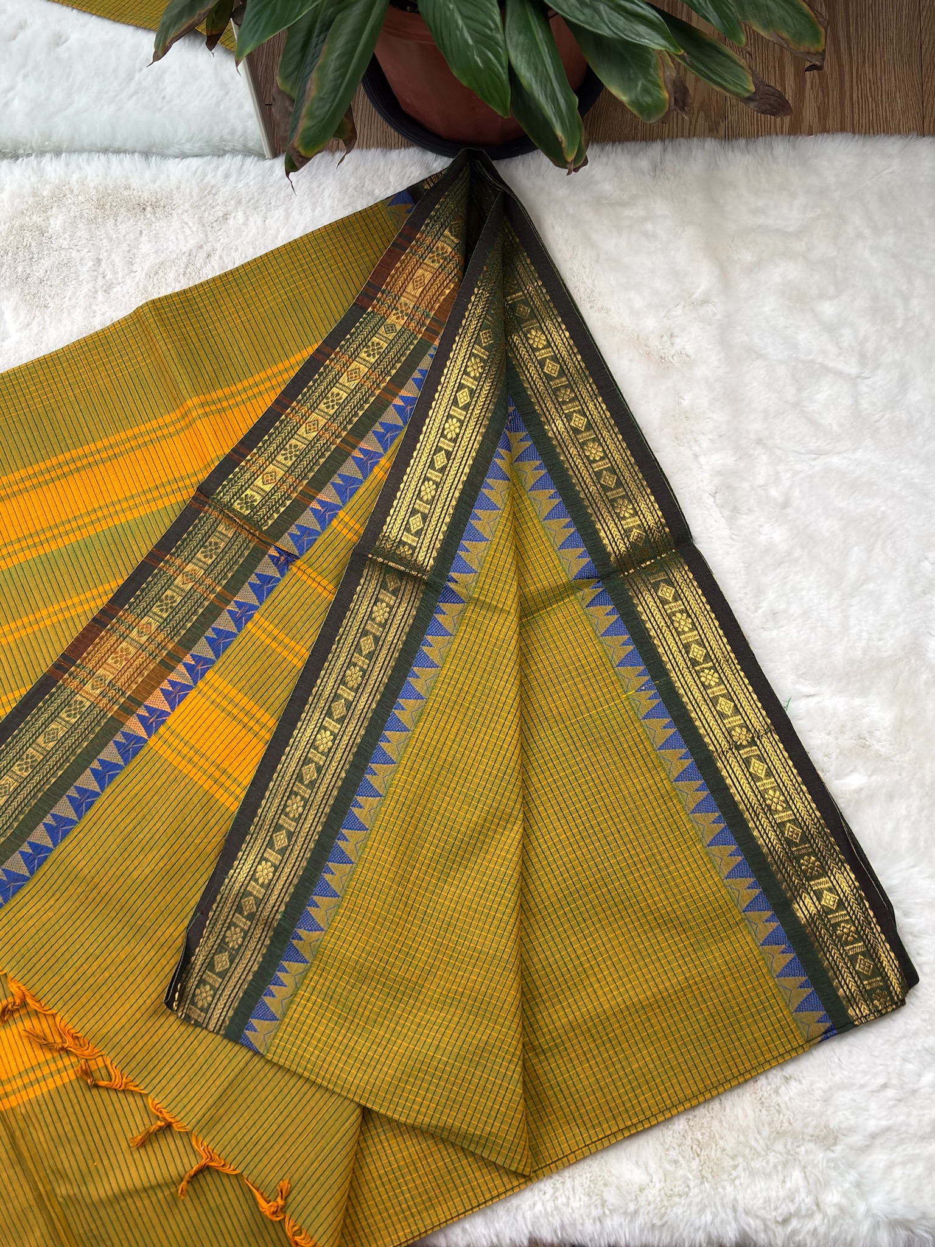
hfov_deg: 29.7
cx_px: 468
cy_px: 624
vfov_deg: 38.9
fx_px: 1765
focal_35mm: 49
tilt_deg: -74.7
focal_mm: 5.96
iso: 64
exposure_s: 1/100
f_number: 1.6
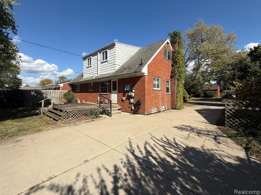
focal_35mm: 15
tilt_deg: +2.1
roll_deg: -0.4
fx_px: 113
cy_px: 92
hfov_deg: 98.0
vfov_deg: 81.7
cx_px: 122
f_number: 2.2
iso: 50
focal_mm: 2.22
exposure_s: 1/3125
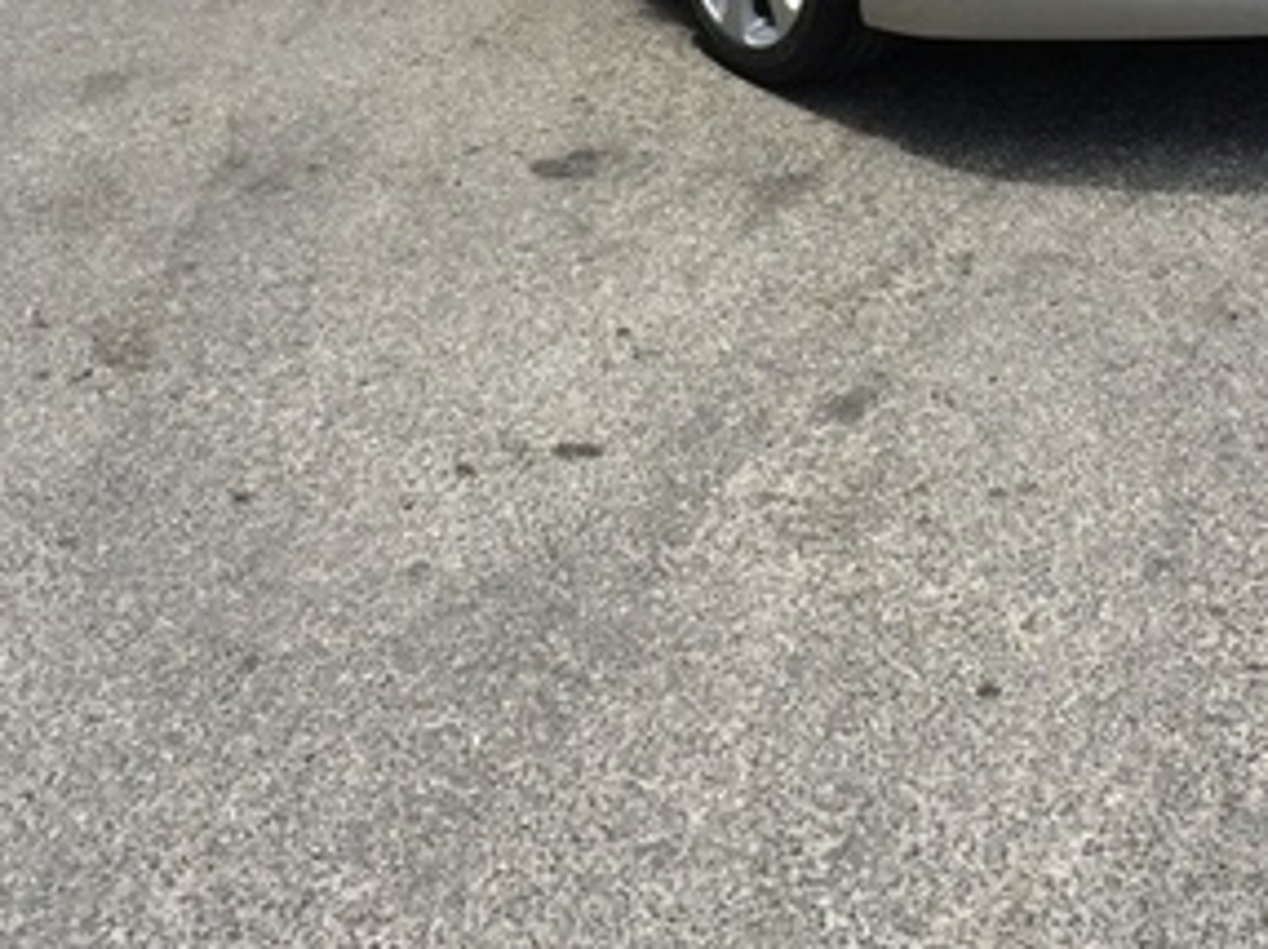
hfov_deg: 28.9
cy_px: -122
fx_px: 2452
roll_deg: -0.5
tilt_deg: -15.9
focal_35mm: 67
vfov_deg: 20.7
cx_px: 736
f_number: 2.2
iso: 32
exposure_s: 1/1236
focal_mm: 4.15
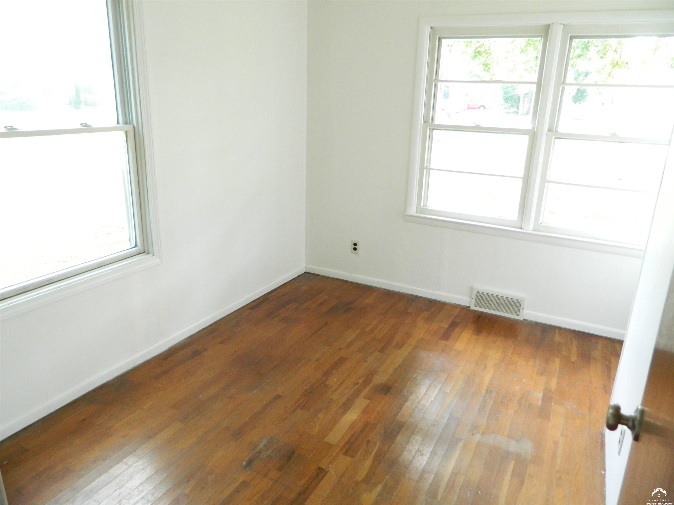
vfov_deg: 54.9
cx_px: 337
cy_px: 252
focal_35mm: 25
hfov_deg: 69.4
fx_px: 487
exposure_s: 1/60
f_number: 3.1
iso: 400
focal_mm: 4.5
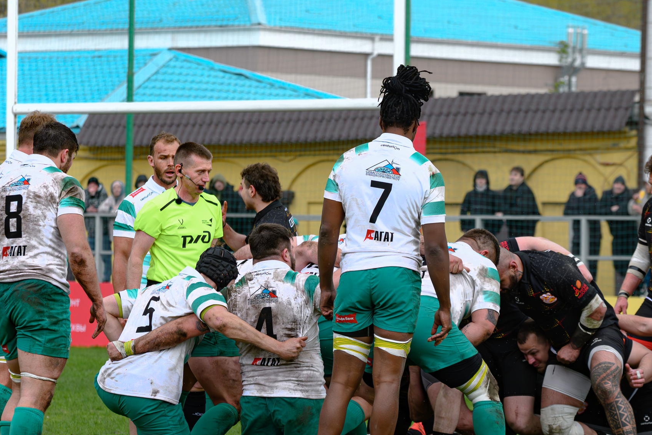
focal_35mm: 247
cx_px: 400
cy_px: 288
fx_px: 4473
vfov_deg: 5.6
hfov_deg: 8.3
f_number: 5.6
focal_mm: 130
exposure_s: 1/1000
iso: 1000
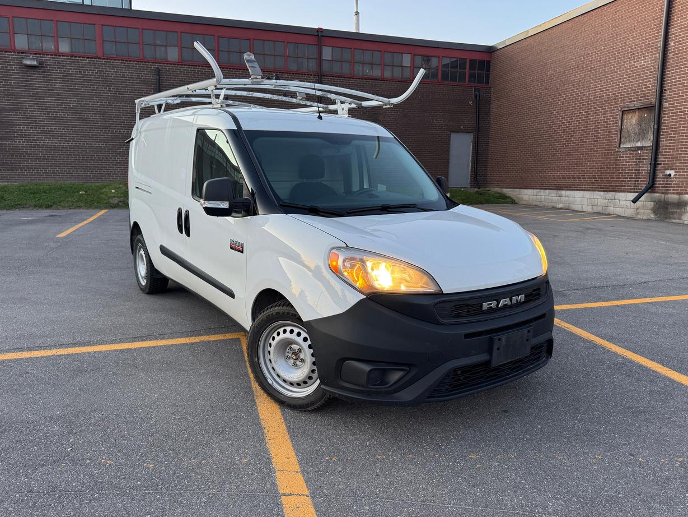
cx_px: 354
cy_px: 248
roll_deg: -0.3
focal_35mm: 25
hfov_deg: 69.4
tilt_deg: -7.9
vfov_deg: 54.9
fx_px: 497
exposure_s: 1/50
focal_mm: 6.76
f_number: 1.78
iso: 125
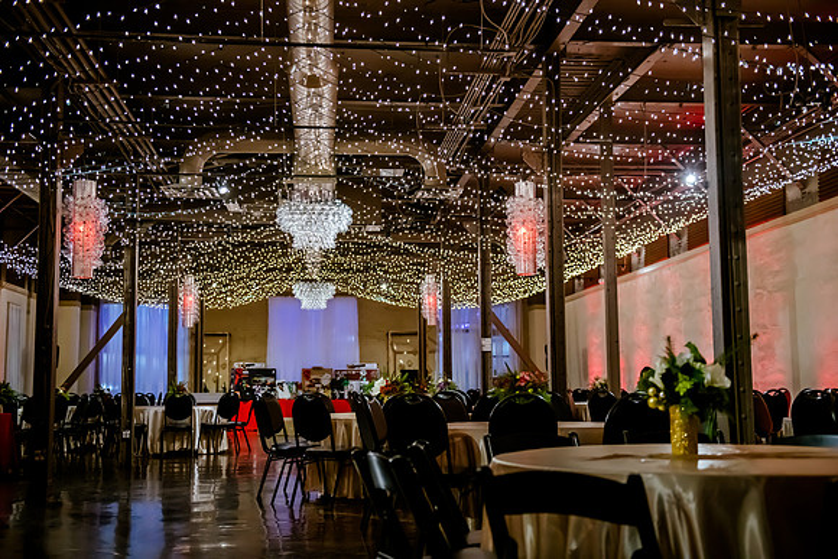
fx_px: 1027
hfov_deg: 44.4
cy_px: 280
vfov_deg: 30.4
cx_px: 418
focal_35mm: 44
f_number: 2.8
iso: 2000
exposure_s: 1/160
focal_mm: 44
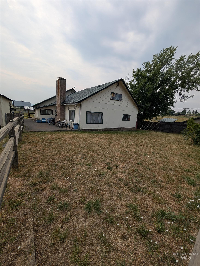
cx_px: 100
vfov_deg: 110.5
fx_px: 92
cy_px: 133
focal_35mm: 12
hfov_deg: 94.6
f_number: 1.7
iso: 54
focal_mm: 2.02
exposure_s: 1/2660
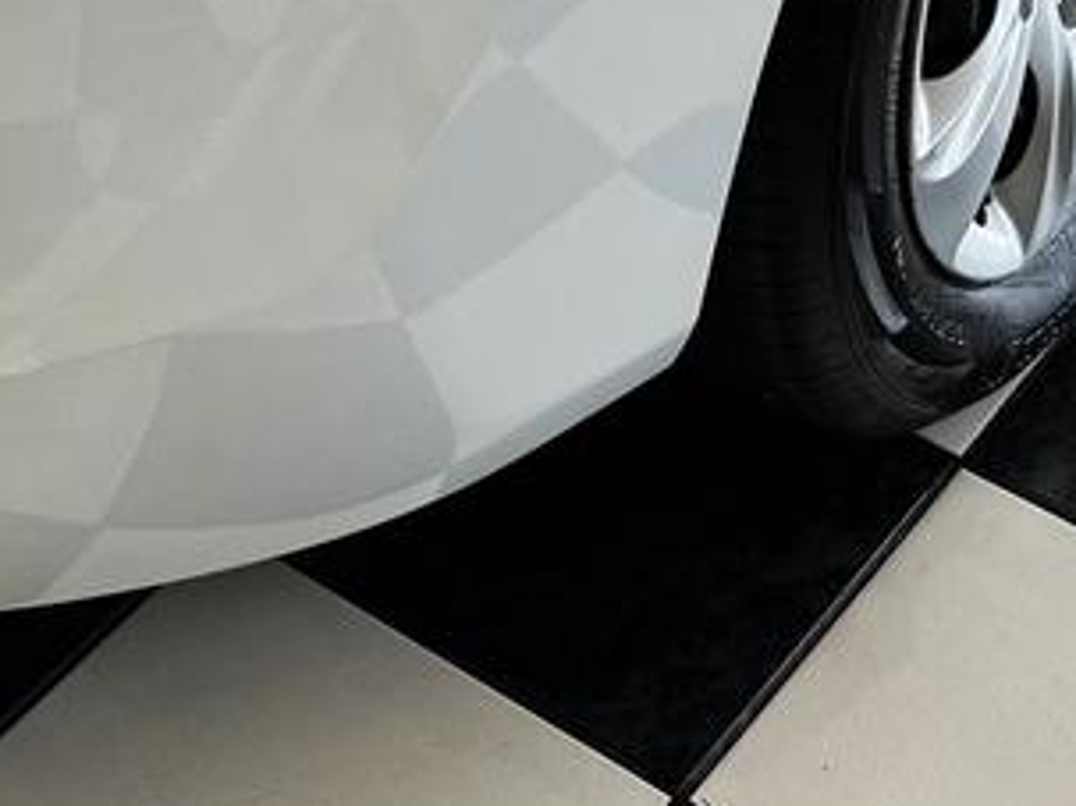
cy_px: -849
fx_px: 3542
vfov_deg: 11.6
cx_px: 252
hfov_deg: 17.2
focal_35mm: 114
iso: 64
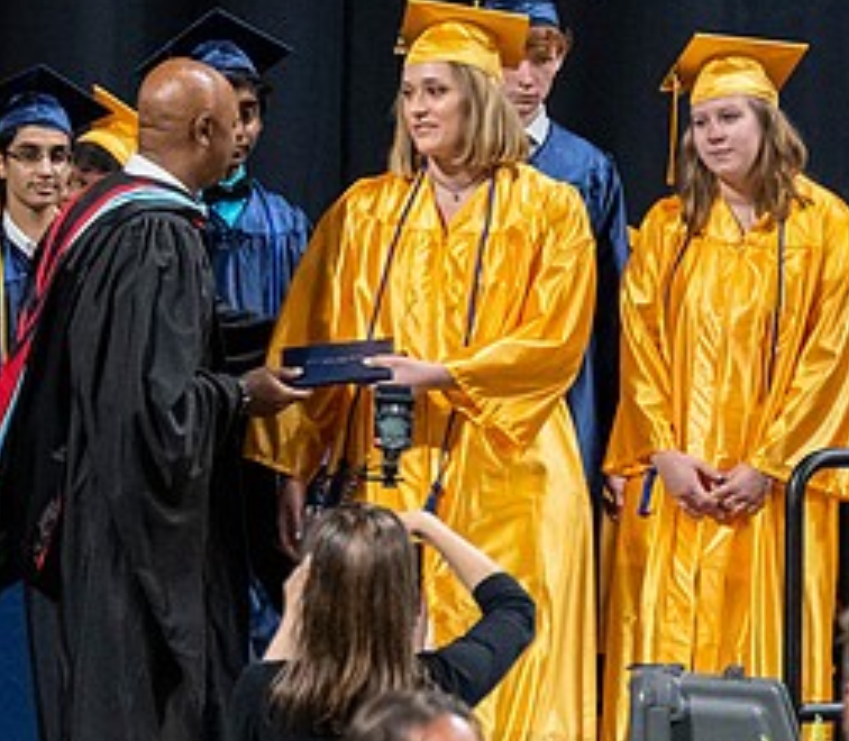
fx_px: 21358
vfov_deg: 2.0
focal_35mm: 820
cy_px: 424
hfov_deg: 2.3
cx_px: 26
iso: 2000
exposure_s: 1/200
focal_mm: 190
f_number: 4
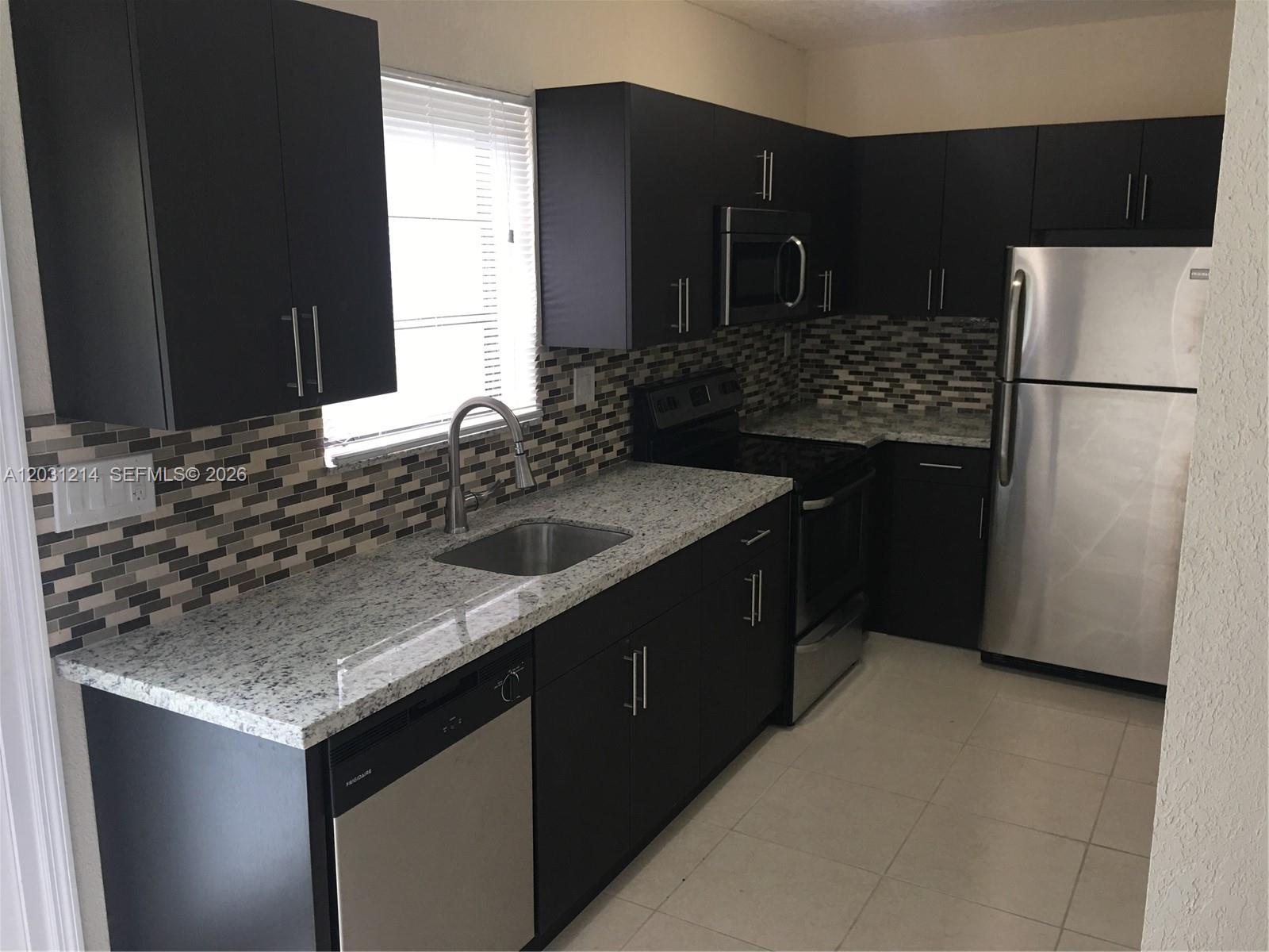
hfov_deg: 61.7
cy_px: 476
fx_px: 1063
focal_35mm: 29
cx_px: 634
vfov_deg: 48.2
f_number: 2.2
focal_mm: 4.15
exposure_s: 1/30
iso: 40
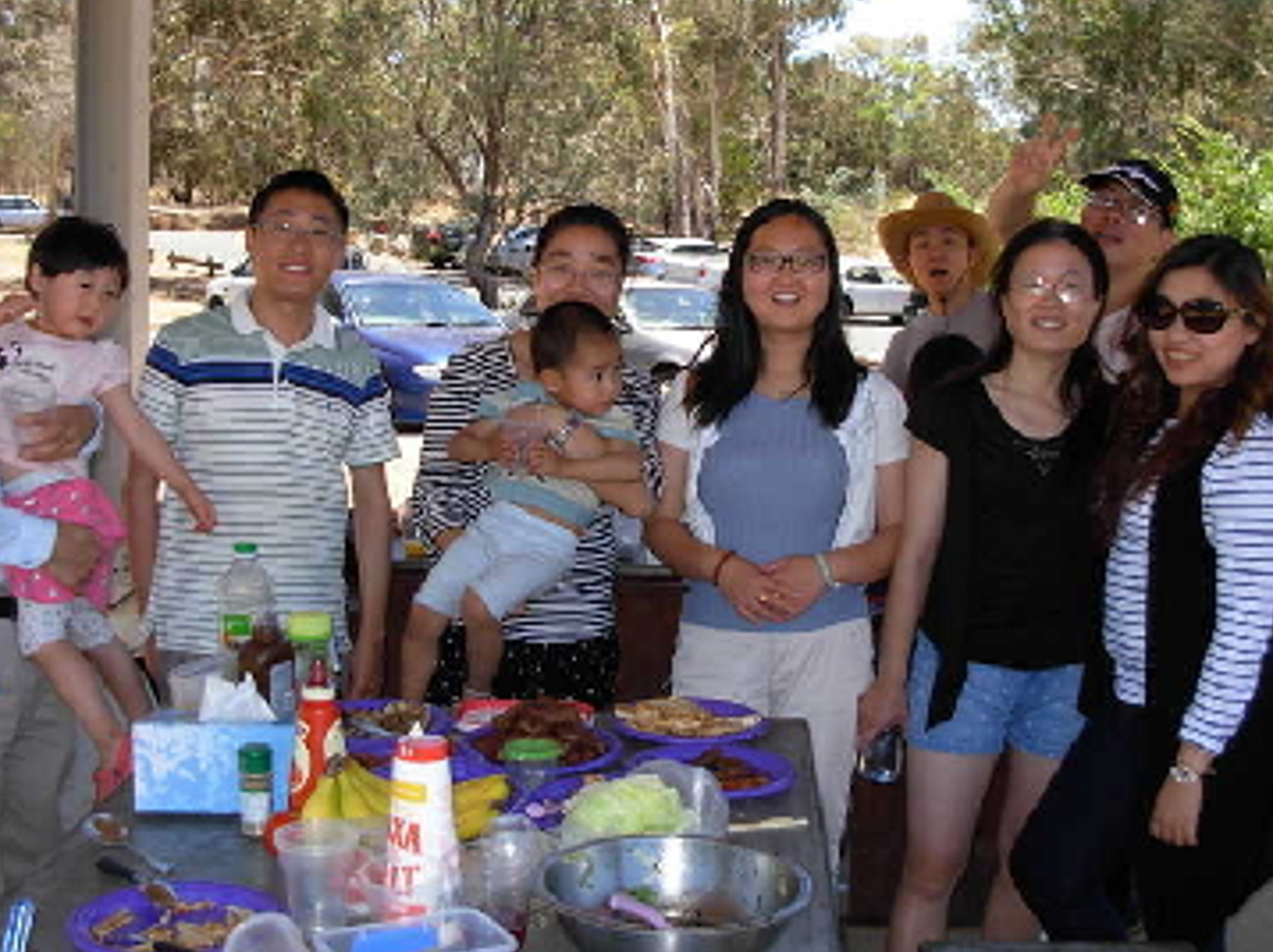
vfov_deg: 28.5
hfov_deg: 37.5
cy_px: 377
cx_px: 551
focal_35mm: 51
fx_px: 1874
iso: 79
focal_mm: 6.3
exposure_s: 1/332
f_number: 2.9
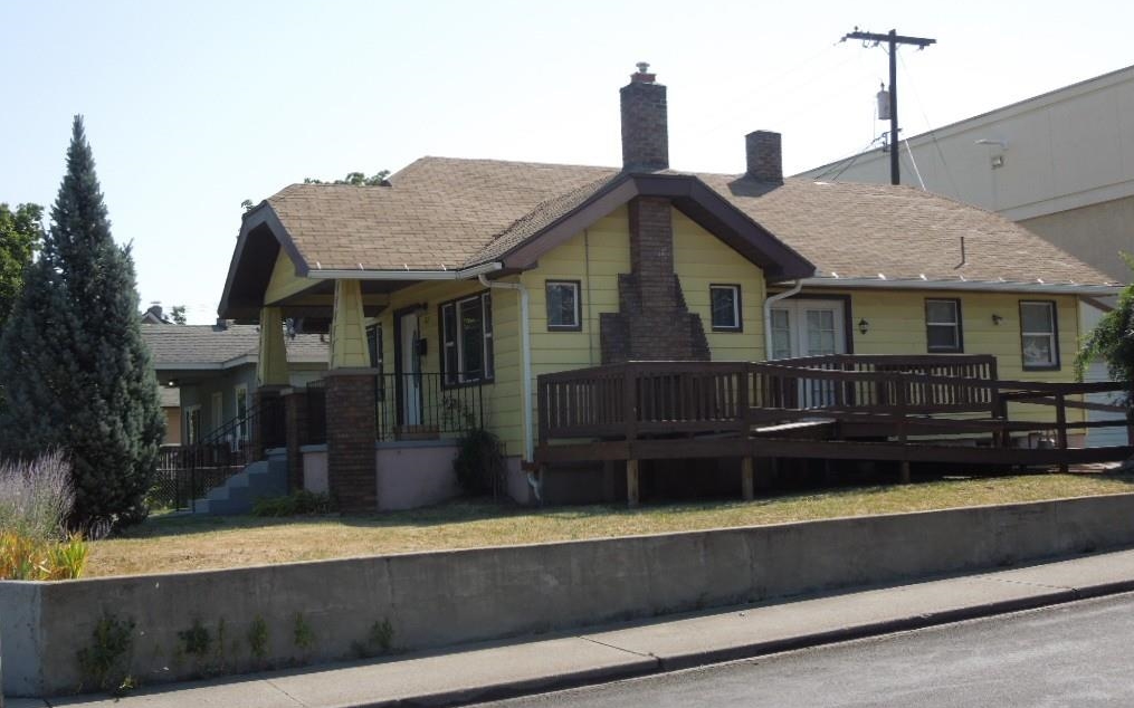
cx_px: 571
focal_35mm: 46
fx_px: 1421
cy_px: 335
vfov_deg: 28.0
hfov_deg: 43.5
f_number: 3.9
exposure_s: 1/640
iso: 100
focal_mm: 7.8
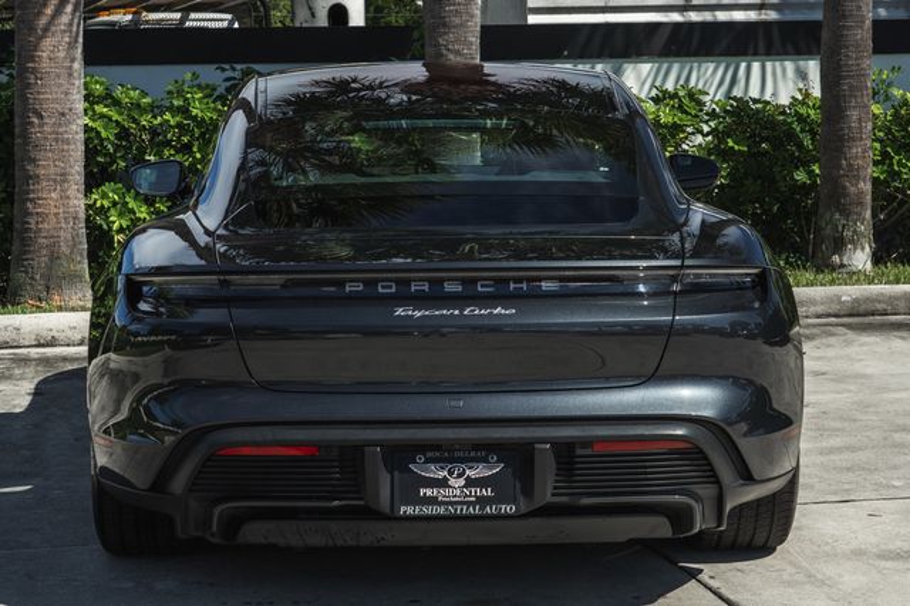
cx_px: 455
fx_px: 2273
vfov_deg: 15.2
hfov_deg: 22.6
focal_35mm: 90
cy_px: 267
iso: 100
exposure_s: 1/100
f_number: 8
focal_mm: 57
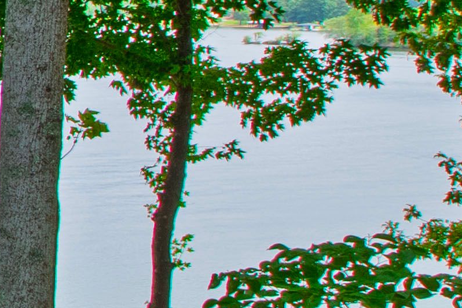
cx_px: -921
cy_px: -4
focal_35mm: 102
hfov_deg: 11.4
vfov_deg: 13.2
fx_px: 1309
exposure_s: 1/100
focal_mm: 10
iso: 320
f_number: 8
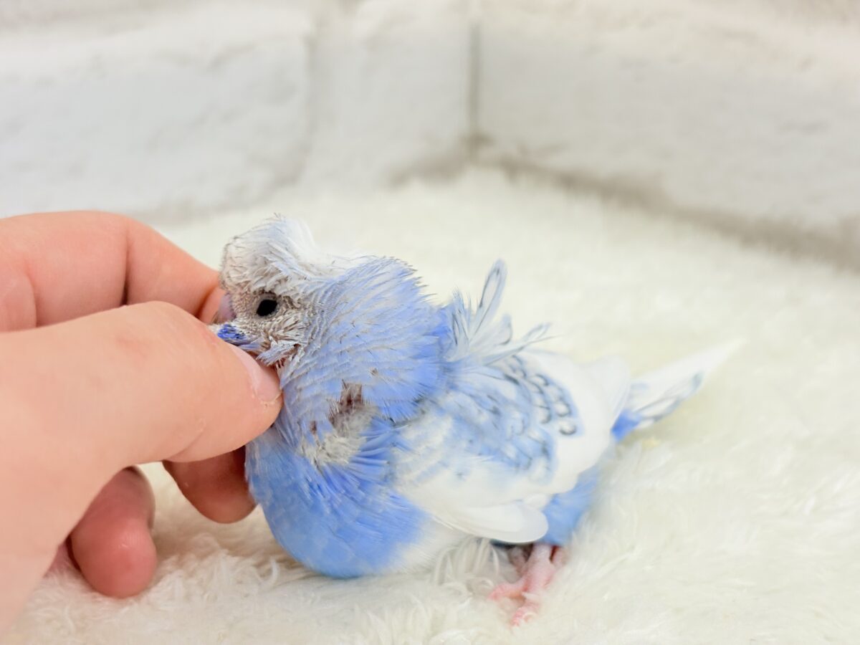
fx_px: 1292
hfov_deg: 36.8
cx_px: 430
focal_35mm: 52
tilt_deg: -20.9
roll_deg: +0.9
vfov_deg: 28.0
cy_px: 322
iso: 64
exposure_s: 1/100
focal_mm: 5.96
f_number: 1.6
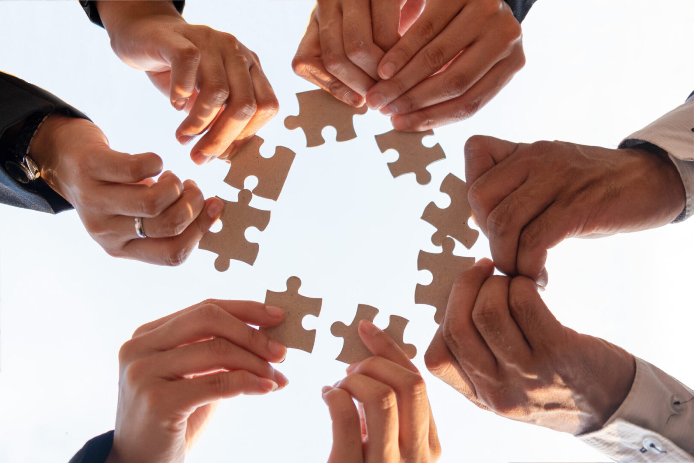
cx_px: 347
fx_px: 463
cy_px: 232
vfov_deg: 53.1
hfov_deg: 73.7
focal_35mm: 24
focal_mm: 24
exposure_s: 1/1000
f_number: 2.8
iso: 320
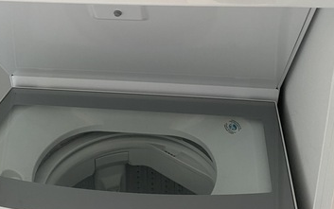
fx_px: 474
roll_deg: +0.6
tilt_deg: -24.8
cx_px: 154
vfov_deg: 24.6
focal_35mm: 52
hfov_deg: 38.8
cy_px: 51
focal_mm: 4.25
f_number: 1.8
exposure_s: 1/60
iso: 125
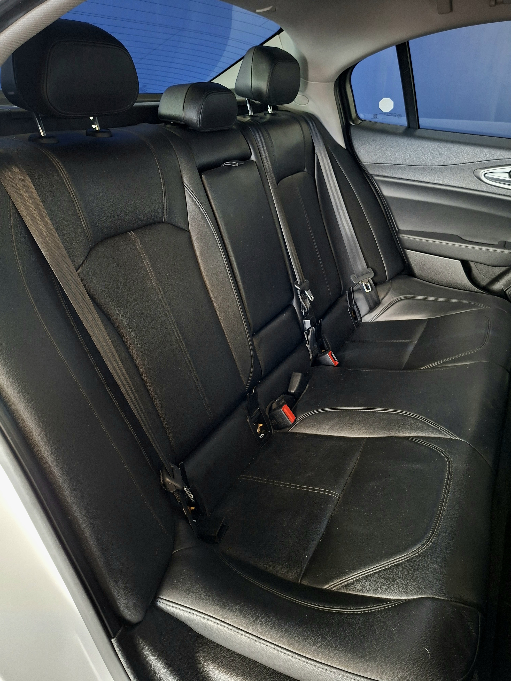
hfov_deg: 58.9
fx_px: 453
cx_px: 256
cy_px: 340
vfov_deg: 73.9
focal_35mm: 23
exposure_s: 1/33
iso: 400
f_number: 1.8
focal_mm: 5.54
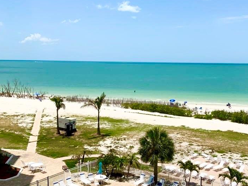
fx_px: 301
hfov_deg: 44.4
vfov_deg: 34.3
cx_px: 155
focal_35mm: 42
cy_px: 91
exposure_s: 1/4785
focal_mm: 3
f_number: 1.8
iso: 20
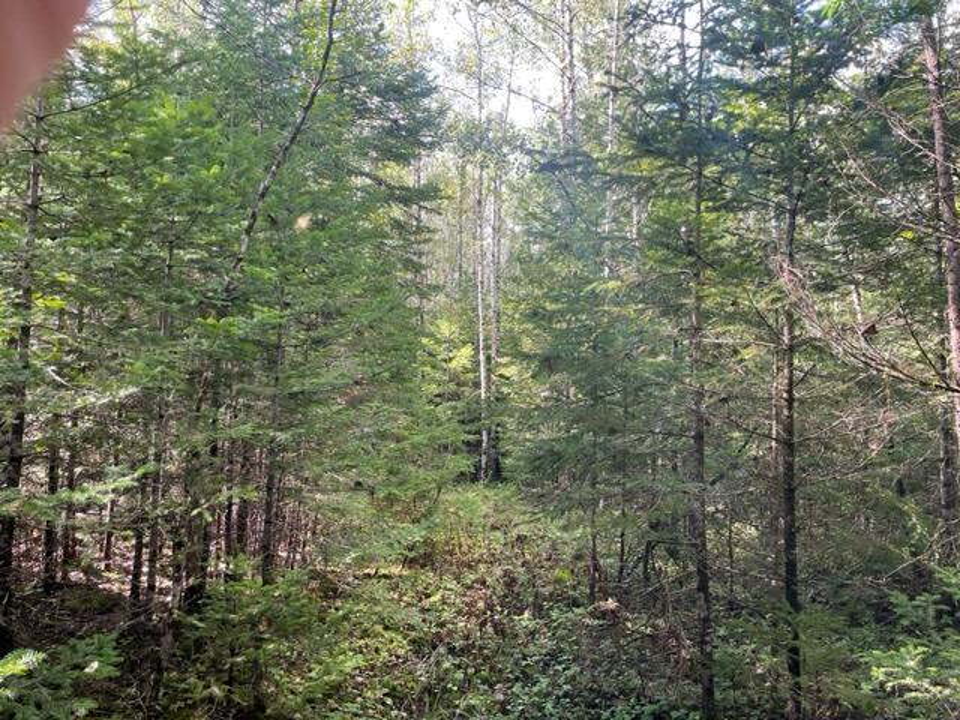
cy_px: 360
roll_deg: -0.9
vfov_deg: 53.1
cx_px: 480
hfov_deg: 67.3
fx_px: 721
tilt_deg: +3.3
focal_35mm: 26
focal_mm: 4.2
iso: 64
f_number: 1.6
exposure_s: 1/121
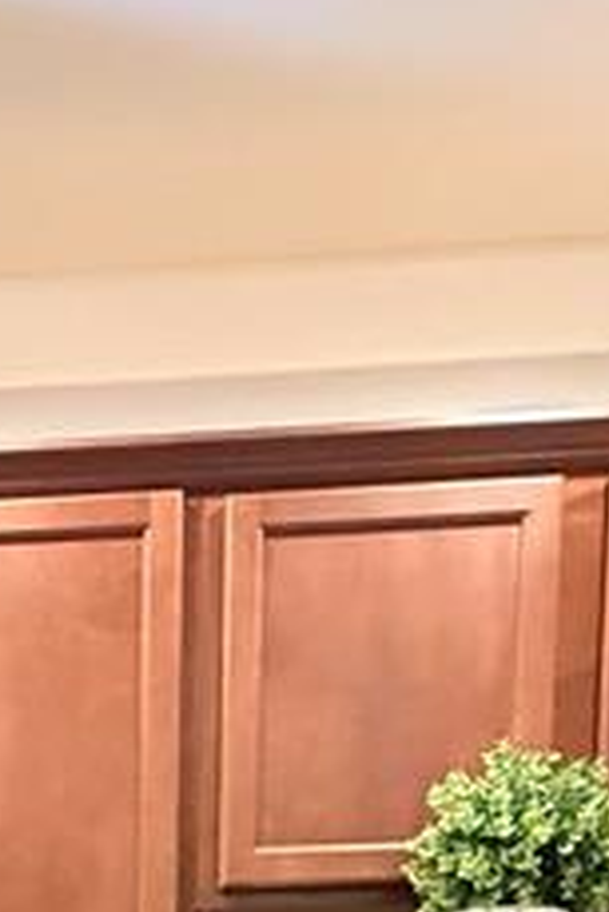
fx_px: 1647
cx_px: -127
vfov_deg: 23.4
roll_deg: +1.4
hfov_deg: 19.7
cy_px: 1442
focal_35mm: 65
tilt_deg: -7.3
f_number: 2.2
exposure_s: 1/60
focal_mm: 2.22
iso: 1000
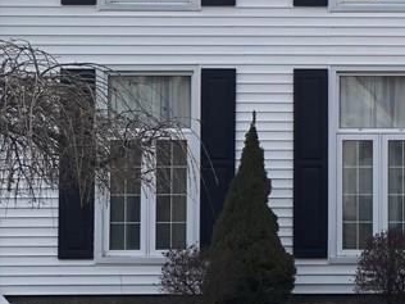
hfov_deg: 10.5
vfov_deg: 8.0
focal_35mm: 185
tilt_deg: +4.3
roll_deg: +0.0
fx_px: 2164
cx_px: 531
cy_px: 35
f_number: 2.8
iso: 20
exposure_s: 1/326
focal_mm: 6.6
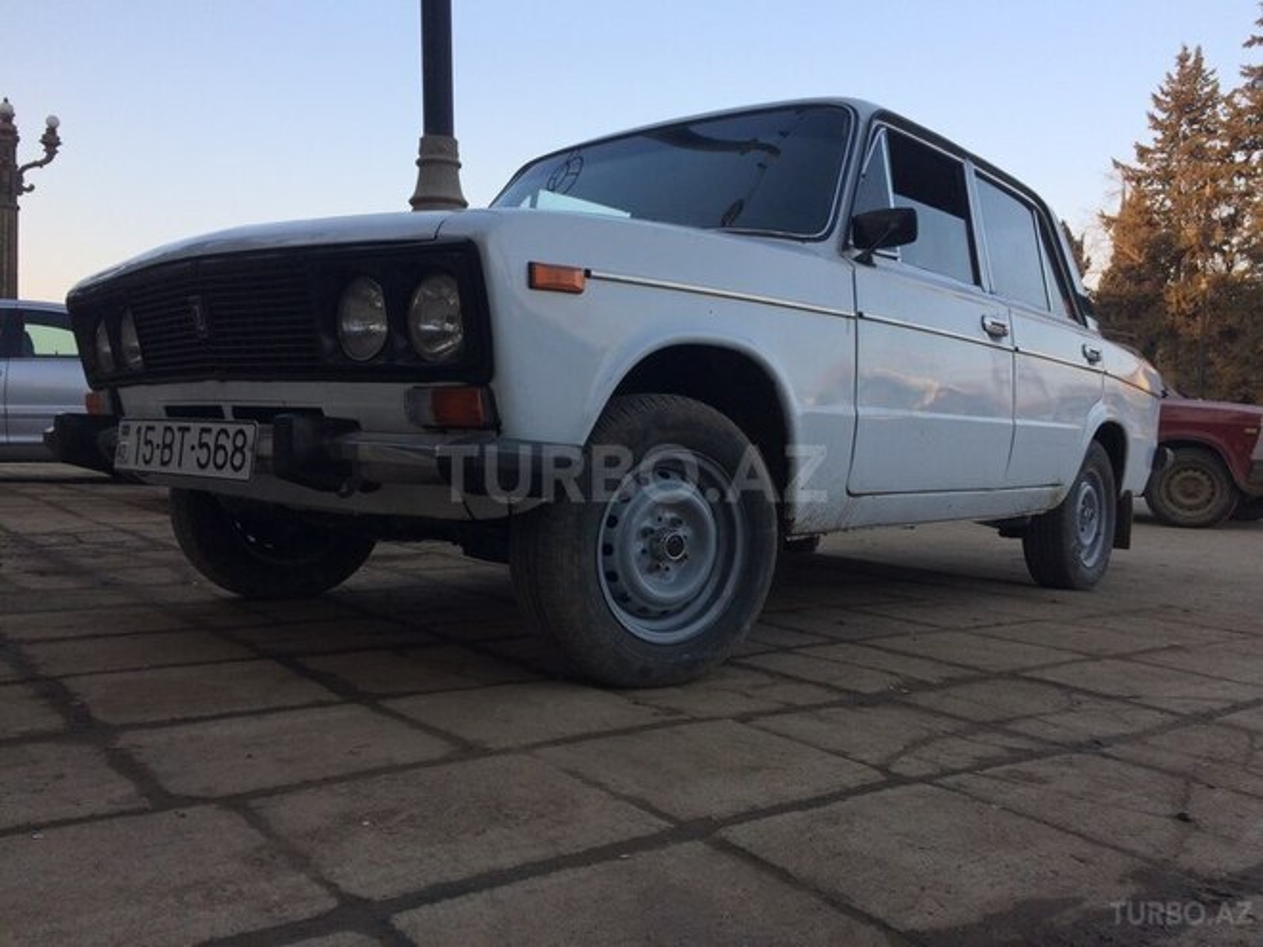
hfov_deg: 61.7
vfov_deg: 48.2
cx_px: 632
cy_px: 474
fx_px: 1058
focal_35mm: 29
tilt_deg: -1.3
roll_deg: -1.2
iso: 32
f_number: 2.2
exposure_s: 1/318
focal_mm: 4.15
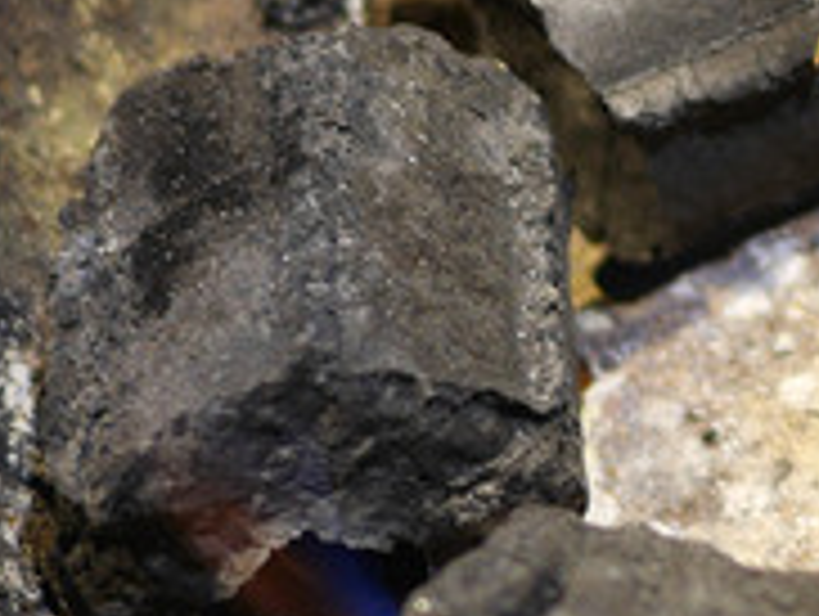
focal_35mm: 148
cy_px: 357
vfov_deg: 10.0
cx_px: 882
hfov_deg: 13.1
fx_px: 3506
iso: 200
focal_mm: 15
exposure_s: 1/100
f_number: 1.7
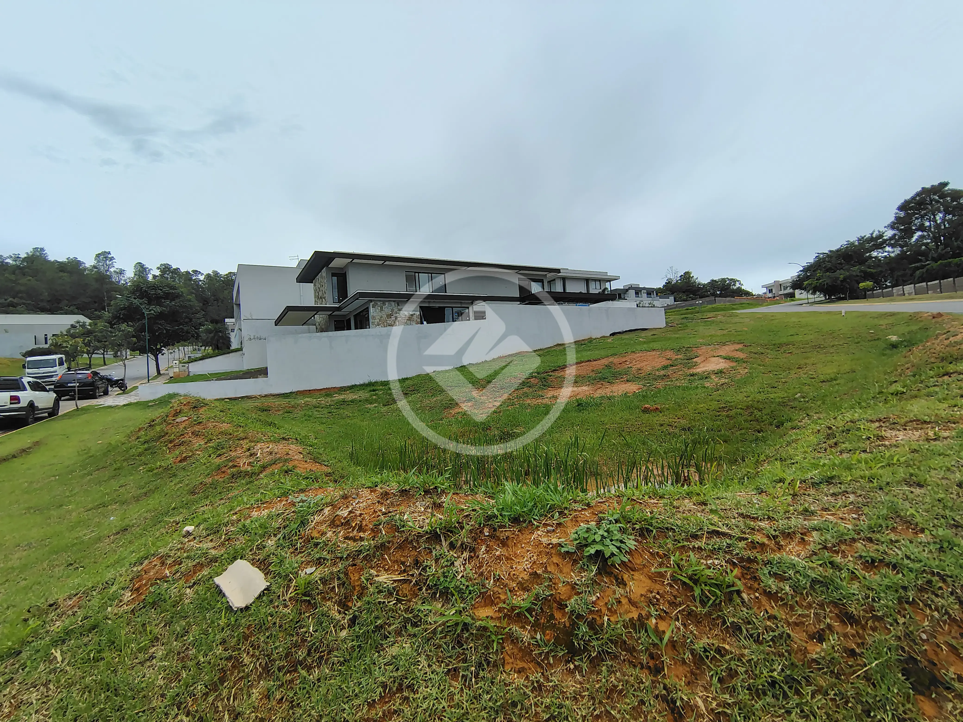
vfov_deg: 78.1
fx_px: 445
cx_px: 482
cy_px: 361
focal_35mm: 16
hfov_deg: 94.5
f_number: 2.2
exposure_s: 1/1678
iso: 100
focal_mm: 2.13
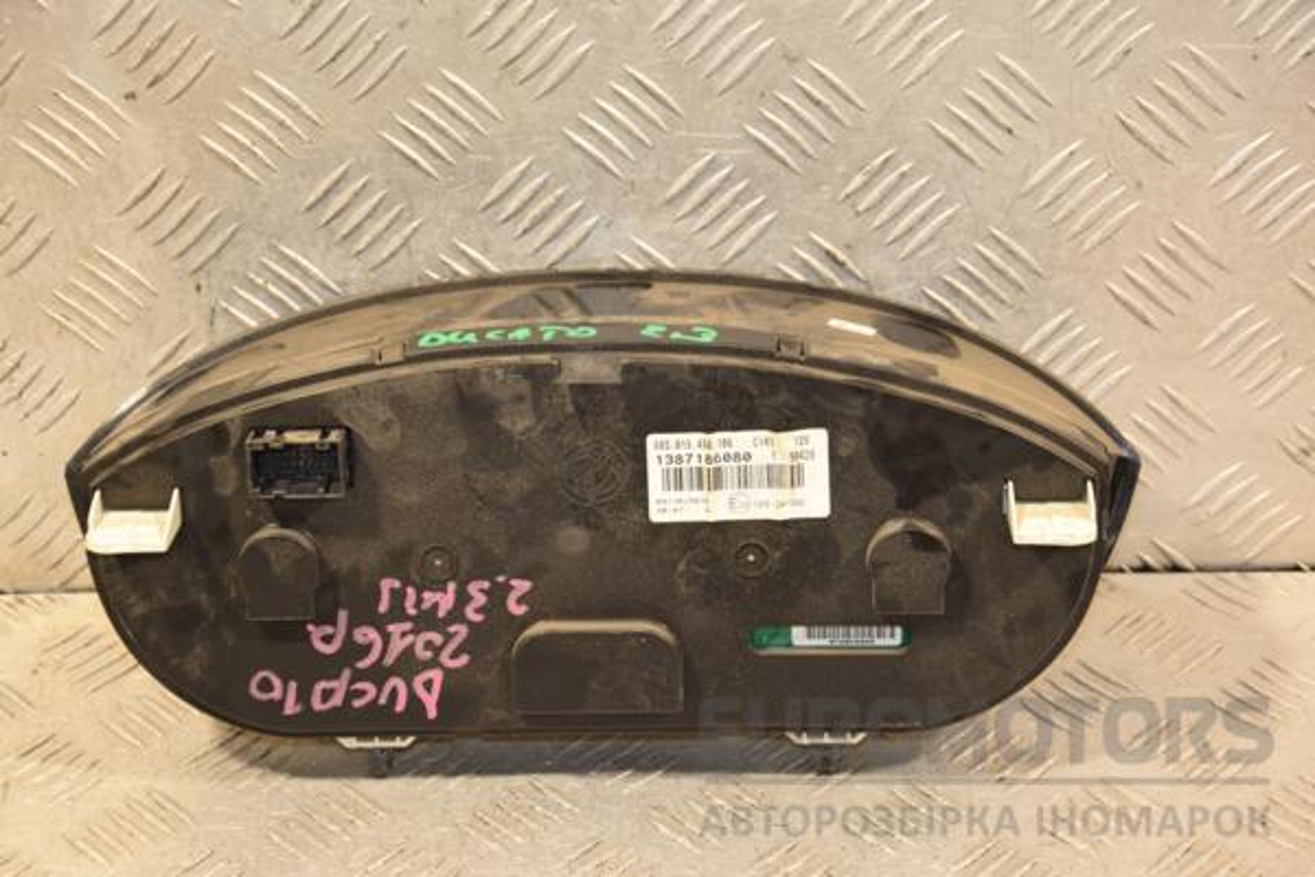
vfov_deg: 15.7
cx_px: 658
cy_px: 438
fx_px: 3178
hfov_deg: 23.4
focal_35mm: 87
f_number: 5
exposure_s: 1/100
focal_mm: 58
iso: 800
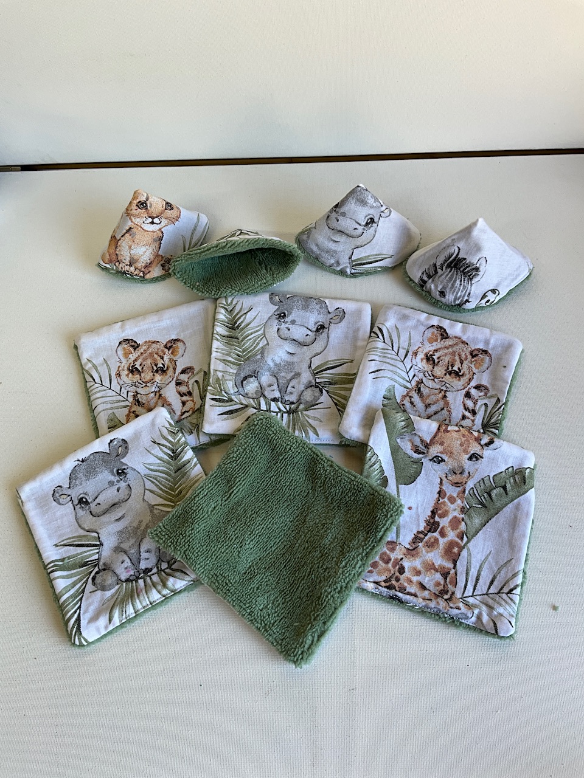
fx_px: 652
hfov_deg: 48.2
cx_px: 292
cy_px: 389
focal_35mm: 29
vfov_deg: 61.7
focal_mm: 3
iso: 20
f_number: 1.8
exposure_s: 1/100
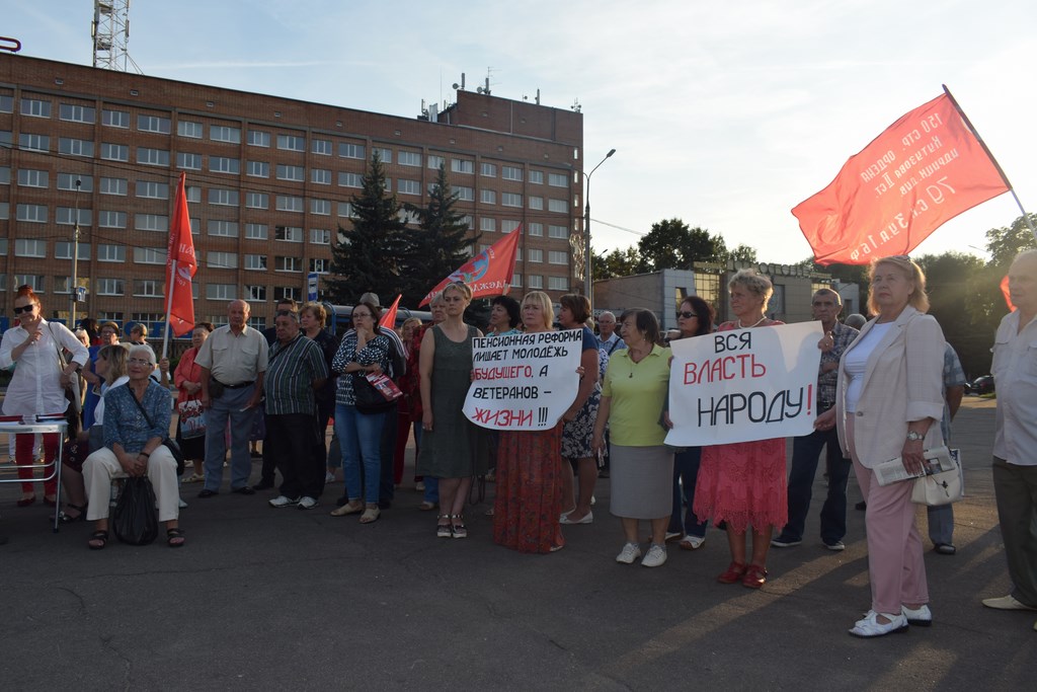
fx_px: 778
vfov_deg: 47.9
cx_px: 518
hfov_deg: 67.4
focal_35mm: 27
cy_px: 346
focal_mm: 18
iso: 100
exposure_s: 1/200
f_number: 7.1
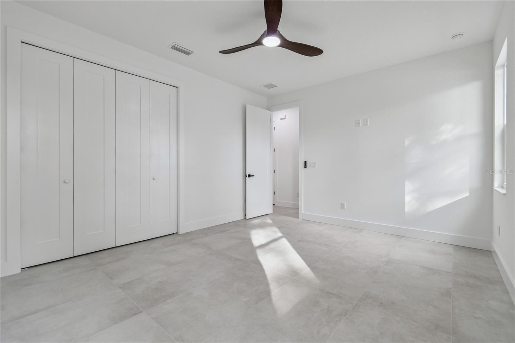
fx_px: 215
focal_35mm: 15
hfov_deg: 100.4
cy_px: 172
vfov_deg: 77.3
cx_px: 258
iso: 100
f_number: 7.1
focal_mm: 10
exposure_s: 1/8
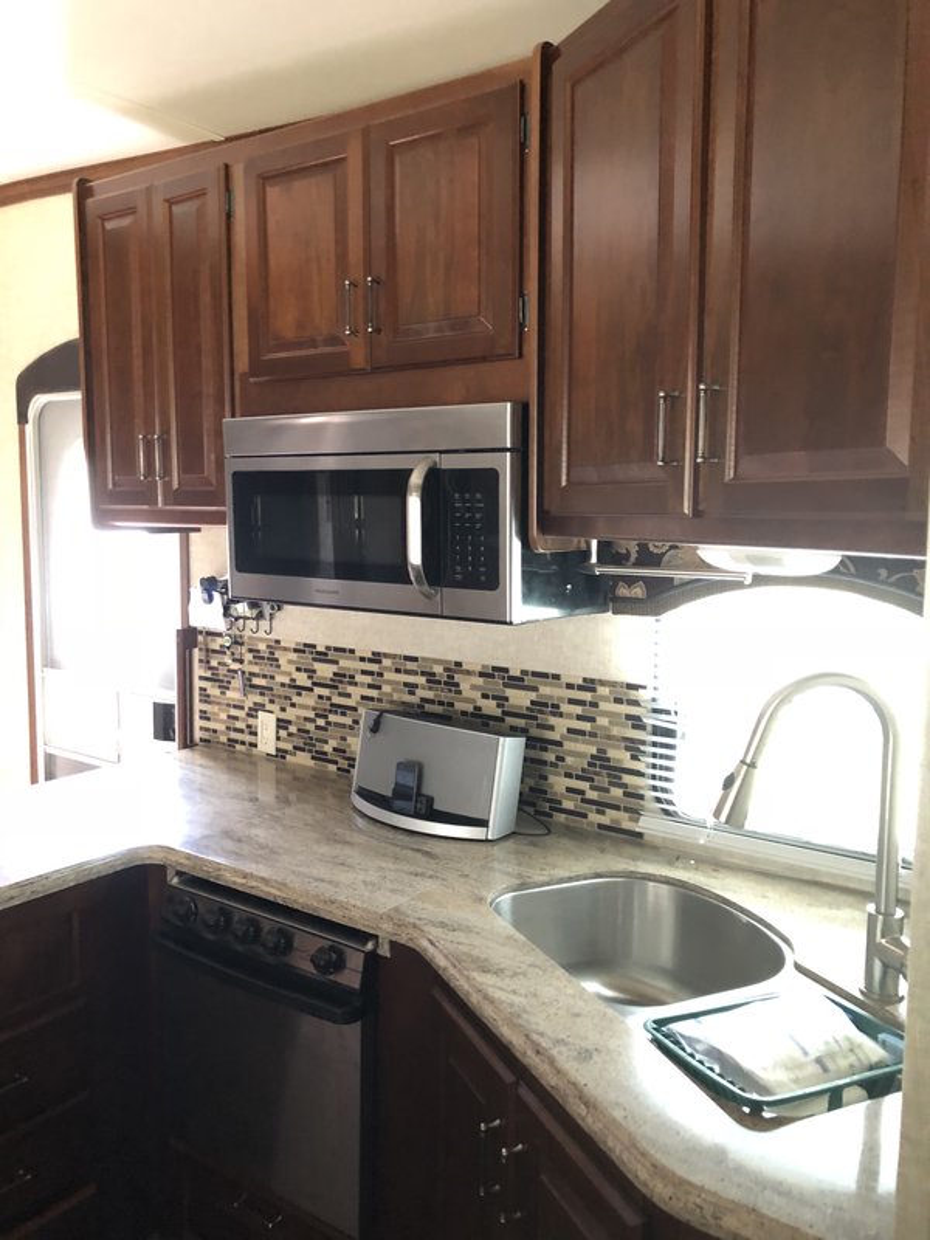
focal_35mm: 28
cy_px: 620
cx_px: 465
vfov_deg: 63.4
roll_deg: -1.1
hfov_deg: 49.7
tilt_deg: -6.2
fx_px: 1003
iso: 100
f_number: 1.8
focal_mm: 3.99
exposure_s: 1/4
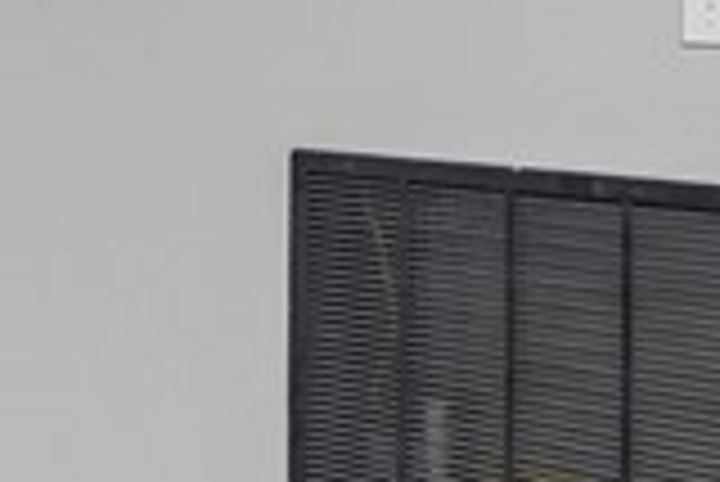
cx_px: -112
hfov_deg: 20.3
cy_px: -29
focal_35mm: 95
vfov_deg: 14.2
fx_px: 1902
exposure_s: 1/15
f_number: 2.8
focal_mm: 14
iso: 200
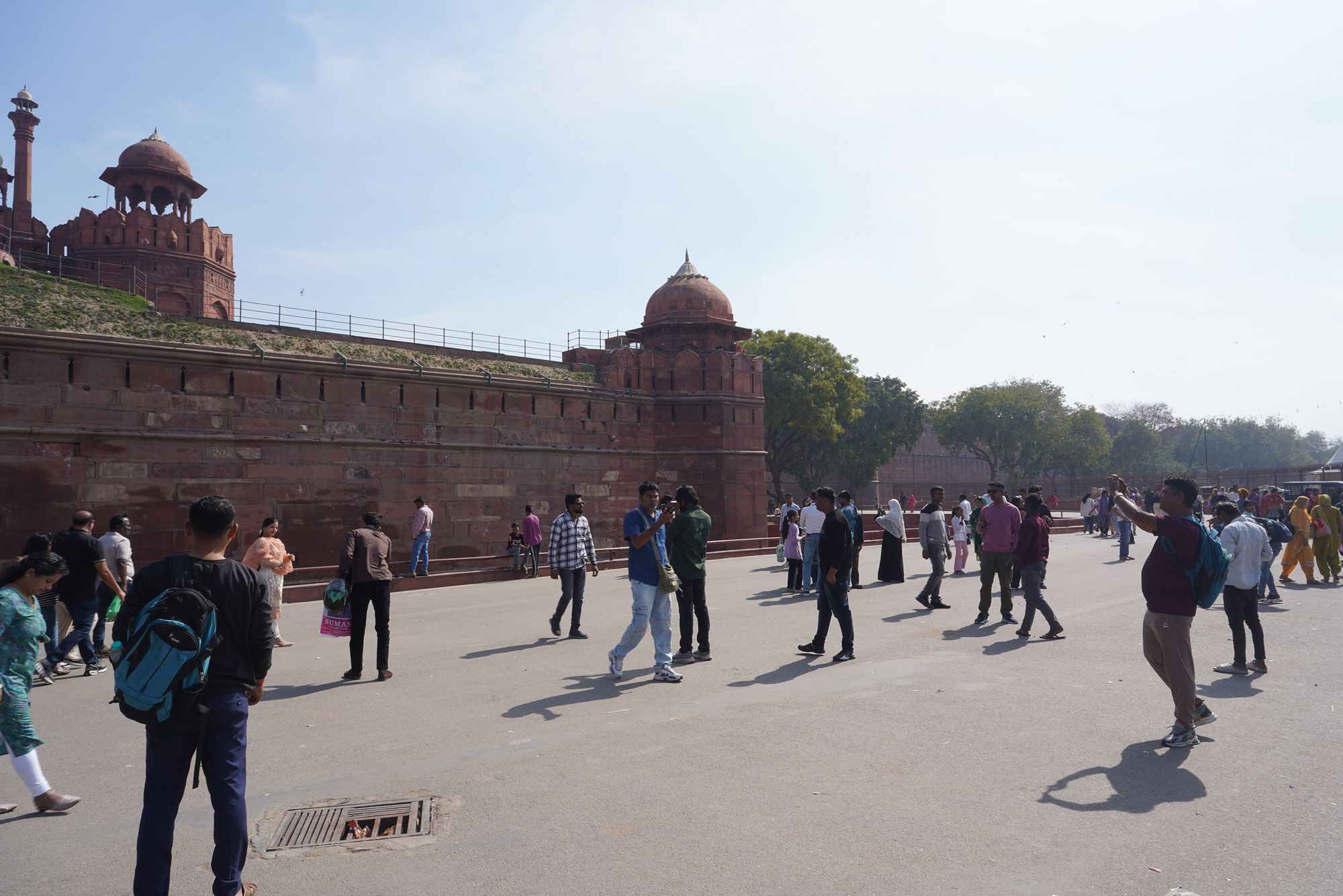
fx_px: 895
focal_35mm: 24
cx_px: 672
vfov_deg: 53.1
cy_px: 448
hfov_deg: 73.7
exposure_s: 1/100
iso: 100
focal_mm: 24
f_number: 14
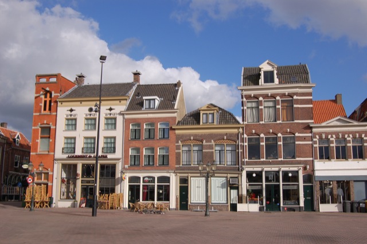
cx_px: 184
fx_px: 397
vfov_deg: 34.1
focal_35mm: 39
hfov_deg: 49.6
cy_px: 122
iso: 200
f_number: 9
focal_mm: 26
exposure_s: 1/320
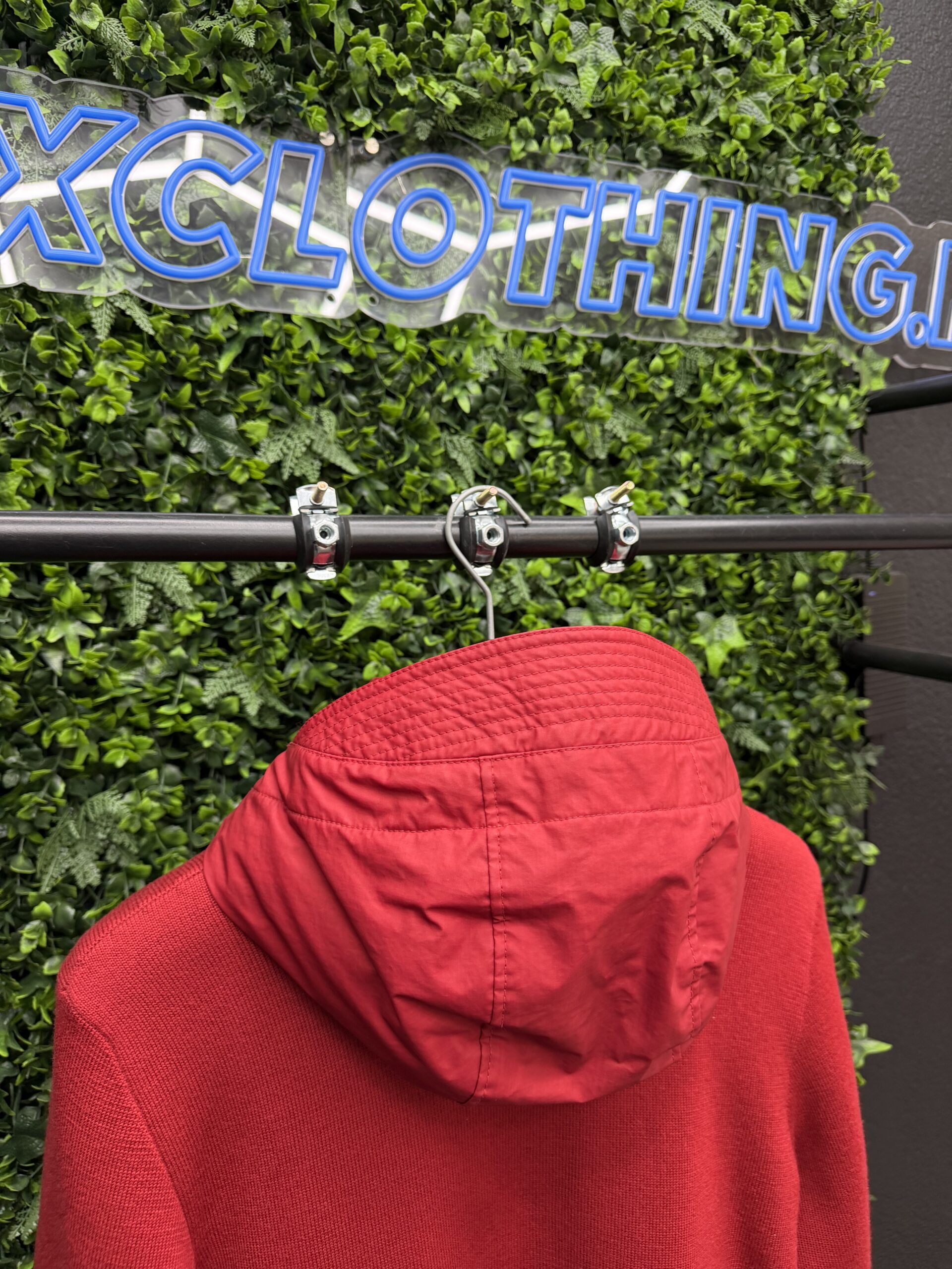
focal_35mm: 24
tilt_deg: -5.8
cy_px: 634
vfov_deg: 71.6
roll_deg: -0.9
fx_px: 880
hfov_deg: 56.8
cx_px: 476
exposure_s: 1/73
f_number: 1.78
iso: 200
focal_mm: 6.76
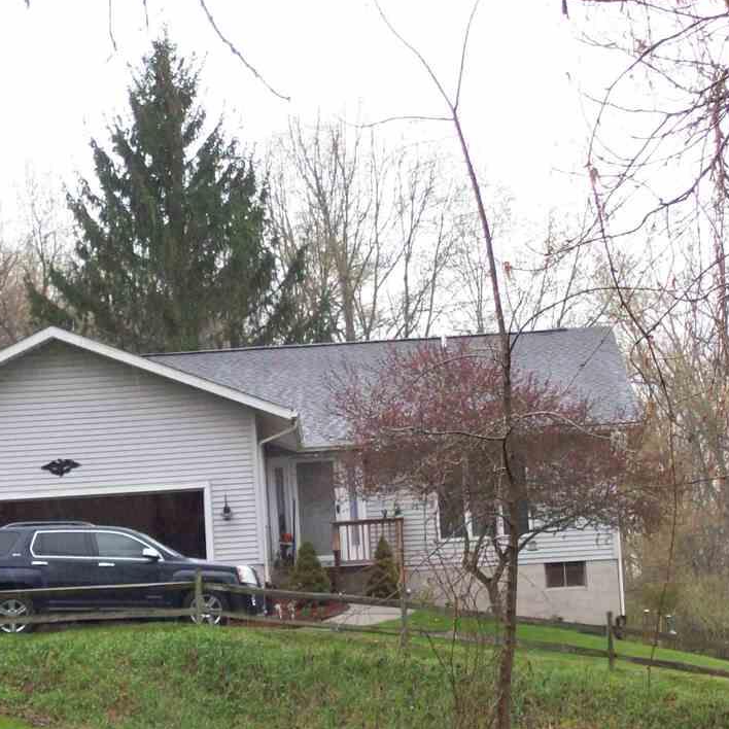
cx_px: 297
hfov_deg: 12.6
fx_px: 3312
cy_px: 418
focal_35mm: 139
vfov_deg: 12.6
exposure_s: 1/159
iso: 200
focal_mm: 14.3
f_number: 4.3
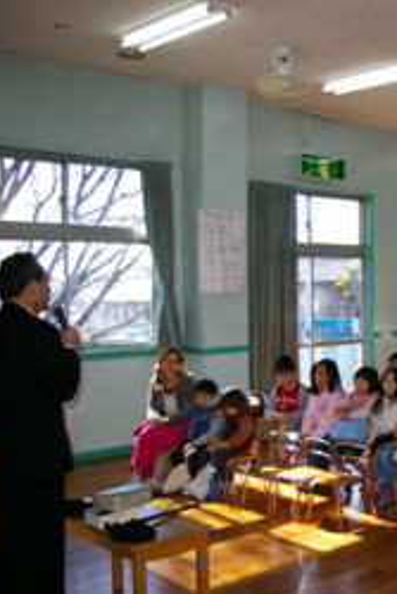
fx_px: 793
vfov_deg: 41.1
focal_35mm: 48
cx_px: 454
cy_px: 279
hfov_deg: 25.7
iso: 200
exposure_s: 1/180
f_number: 4
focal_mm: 20
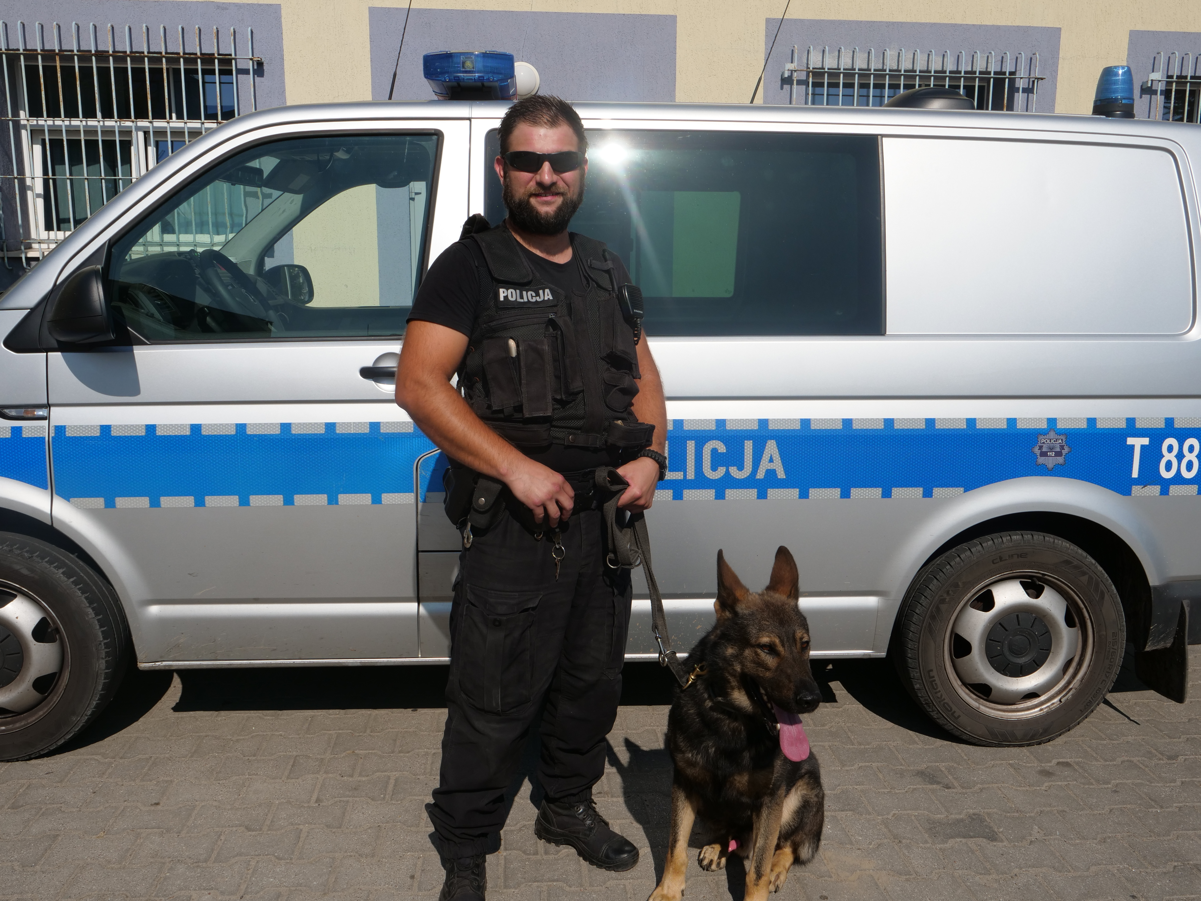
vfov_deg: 44.2
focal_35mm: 32
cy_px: 450
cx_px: 600
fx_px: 1110
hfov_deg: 56.8
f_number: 9
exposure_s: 1/800
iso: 200
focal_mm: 16
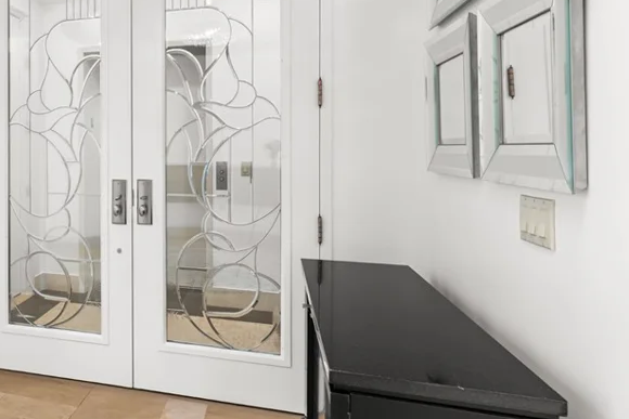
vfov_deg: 43.3
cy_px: 154
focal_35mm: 30
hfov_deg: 55.4
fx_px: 524
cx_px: 87
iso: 400
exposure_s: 1/4
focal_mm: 17
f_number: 8
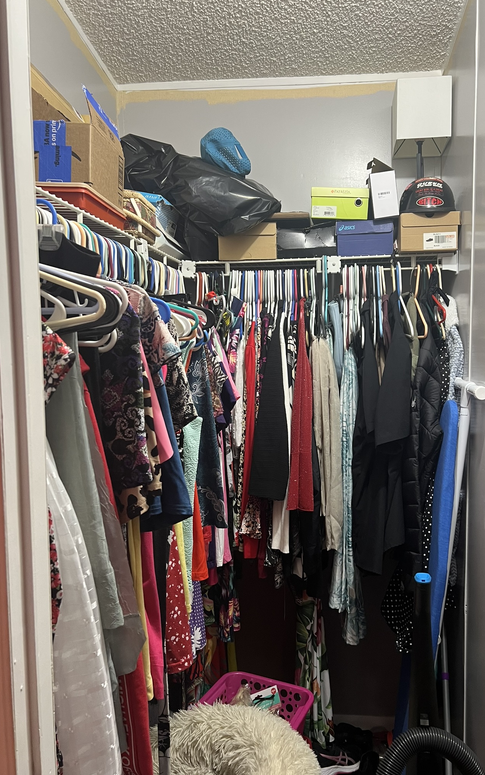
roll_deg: +1.2
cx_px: 286
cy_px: 388
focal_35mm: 28
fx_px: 592
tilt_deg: -2.2
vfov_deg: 66.5
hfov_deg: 44.4
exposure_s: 1/60
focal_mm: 5.7
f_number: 1.5
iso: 160
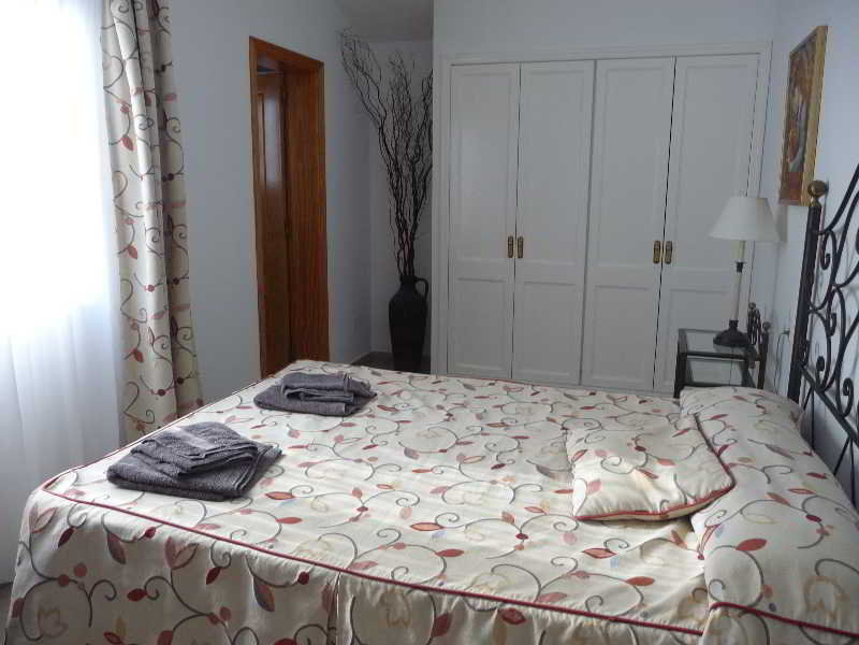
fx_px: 695
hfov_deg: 63.4
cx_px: 430
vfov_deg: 49.7
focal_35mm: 28
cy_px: 322
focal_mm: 4.7
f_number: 3.3
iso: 125
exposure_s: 1/30
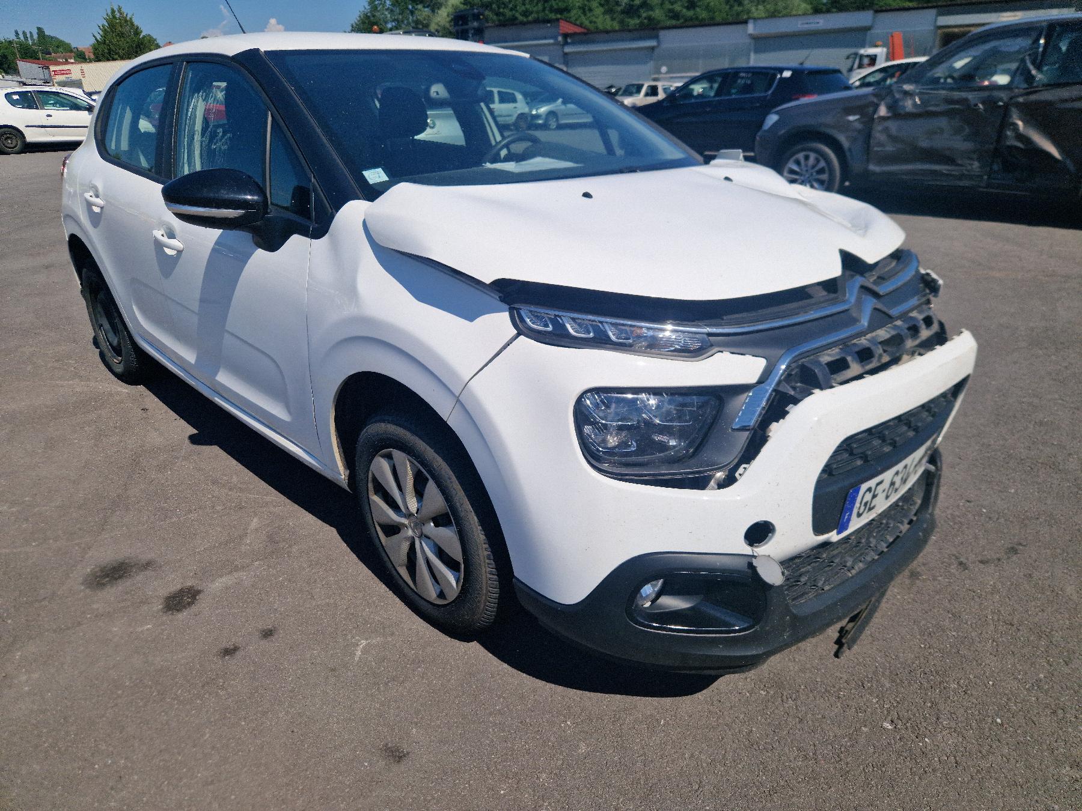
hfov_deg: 73.9
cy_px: 406
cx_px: 541
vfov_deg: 58.9
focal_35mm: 23
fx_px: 719
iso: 50
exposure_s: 1/3333
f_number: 1.8
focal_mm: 5.4
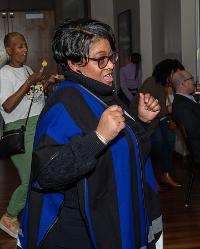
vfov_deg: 26.8
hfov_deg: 21.6
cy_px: 130
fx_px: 524
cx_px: 104
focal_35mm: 71
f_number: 7.1
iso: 400
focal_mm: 28
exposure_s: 1/250
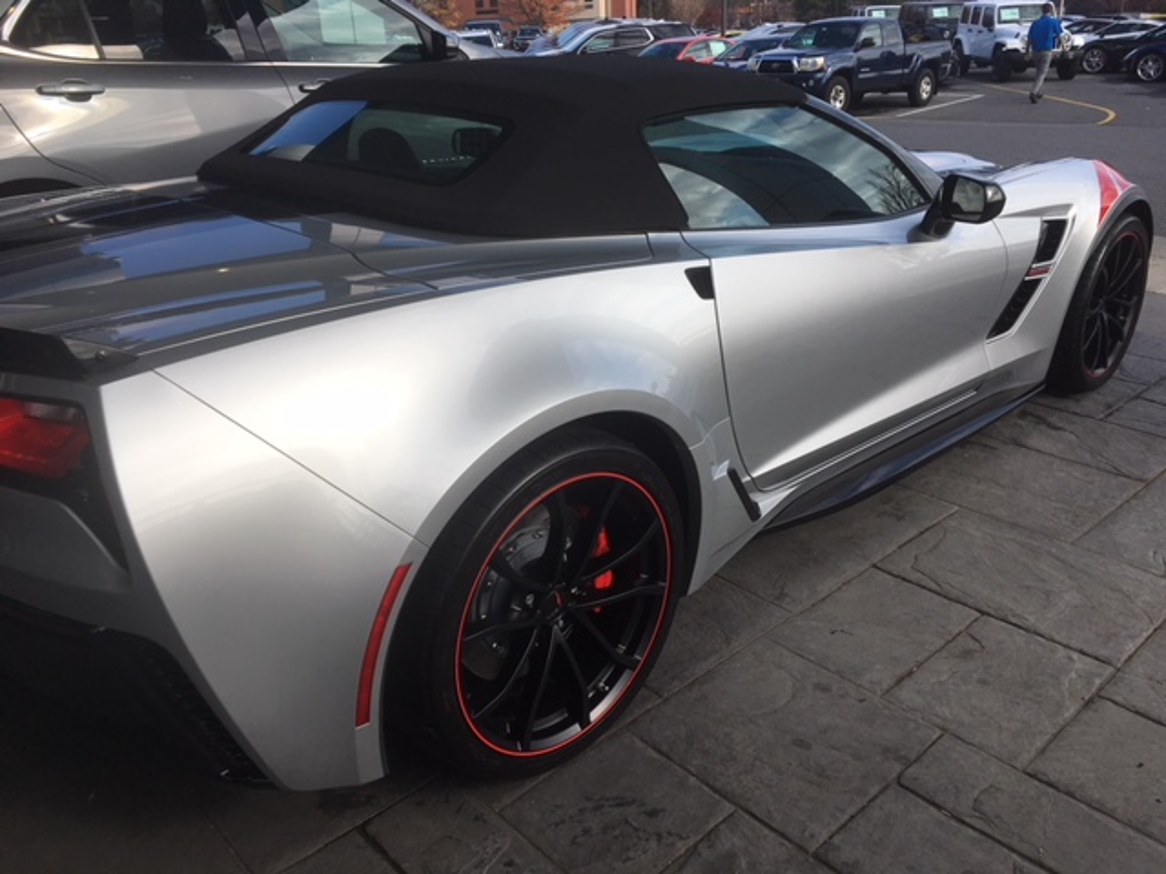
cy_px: 437
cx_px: 583
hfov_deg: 61.7
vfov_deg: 48.2
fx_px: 977
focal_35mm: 29
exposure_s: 1/1479
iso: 25
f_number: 2.2
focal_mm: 4.15
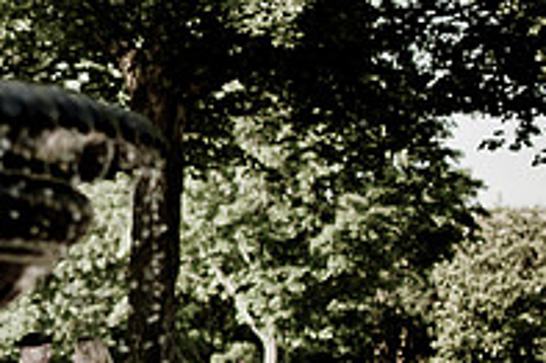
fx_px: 2341
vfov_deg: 8.9
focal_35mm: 154
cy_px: 270
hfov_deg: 12.7
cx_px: -233
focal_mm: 35
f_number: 1.8
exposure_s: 1/2500
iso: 200
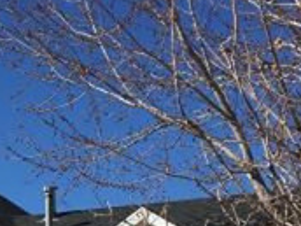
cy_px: 277
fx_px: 939
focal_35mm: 108
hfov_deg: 17.4
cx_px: -60
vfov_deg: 13.3
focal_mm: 4.15
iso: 25
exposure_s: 1/2262
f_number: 2.2
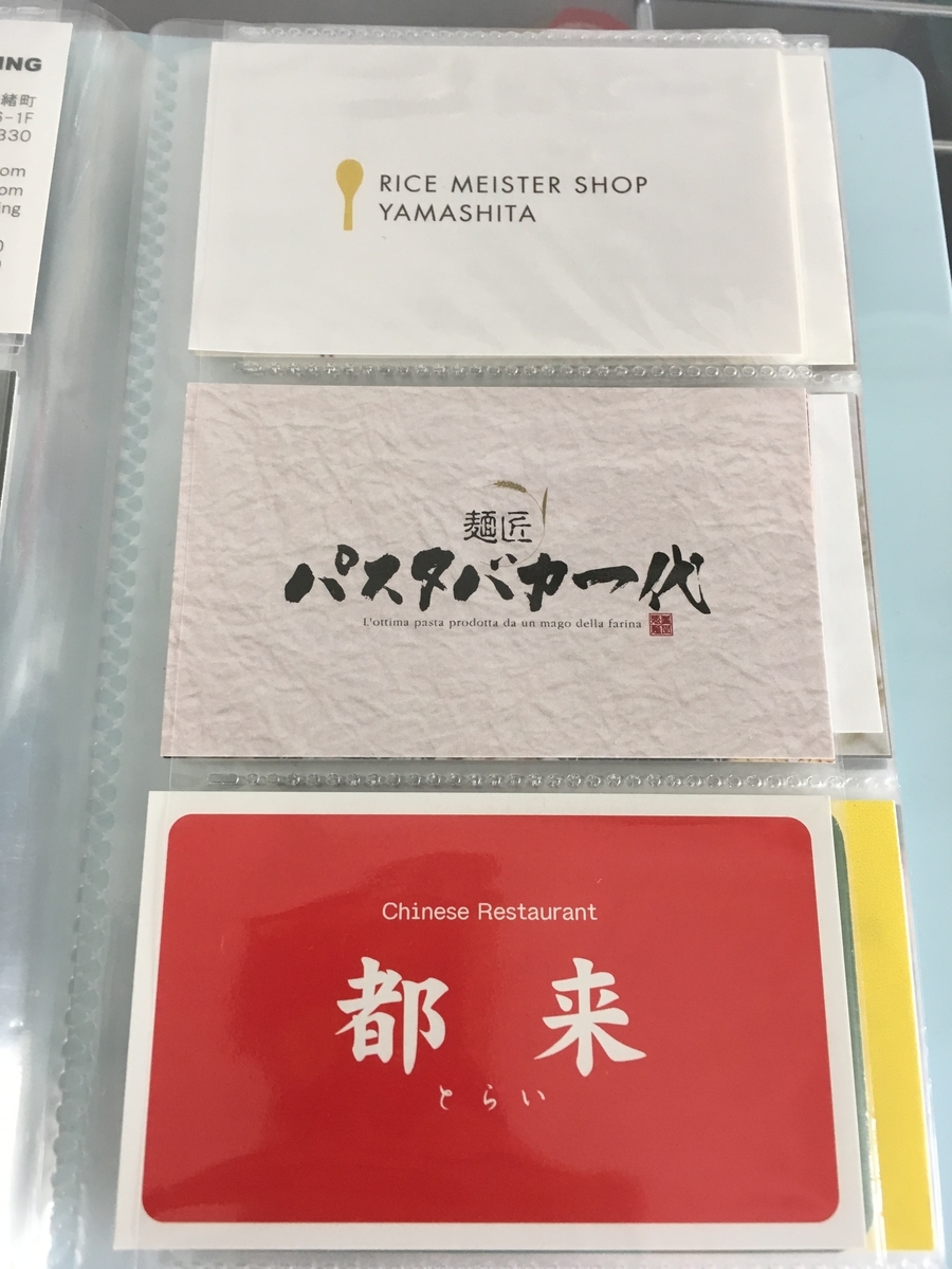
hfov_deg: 48.2
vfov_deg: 61.7
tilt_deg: -74.5
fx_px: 1063
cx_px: 476
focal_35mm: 29
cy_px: 634
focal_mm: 4.15
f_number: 2.2
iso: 40
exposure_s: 1/30
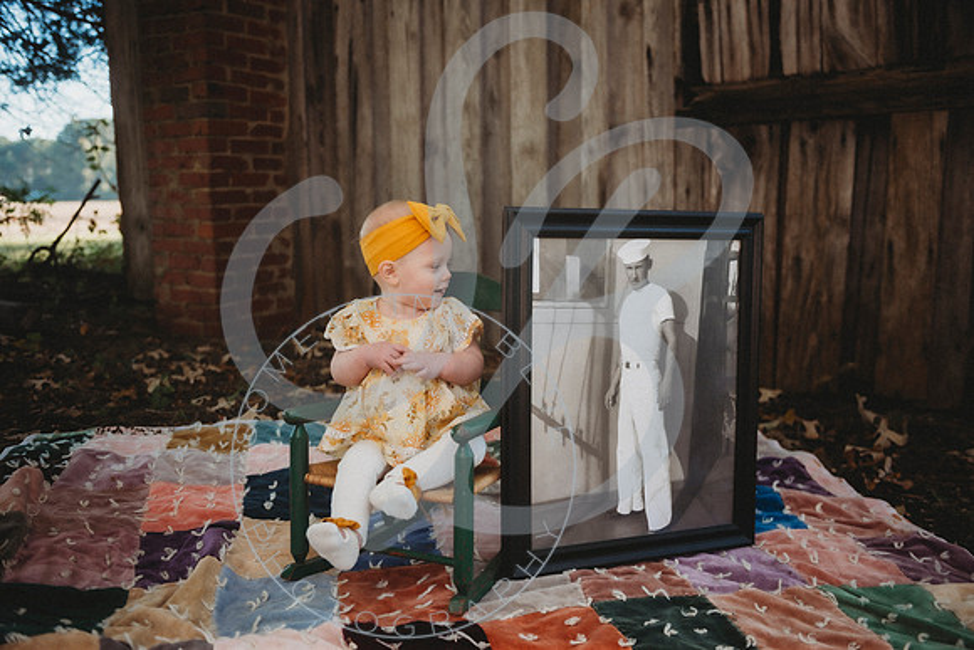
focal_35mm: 33
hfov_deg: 57.3
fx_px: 891
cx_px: 479
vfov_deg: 40.1
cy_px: 325
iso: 100
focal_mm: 32
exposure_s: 1/320
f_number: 2.8
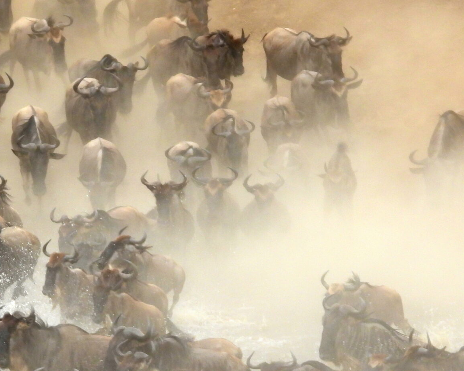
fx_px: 9459
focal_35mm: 689
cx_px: 84
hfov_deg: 2.8
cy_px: 169
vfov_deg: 2.2
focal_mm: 57.1
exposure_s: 1/500
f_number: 5
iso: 100
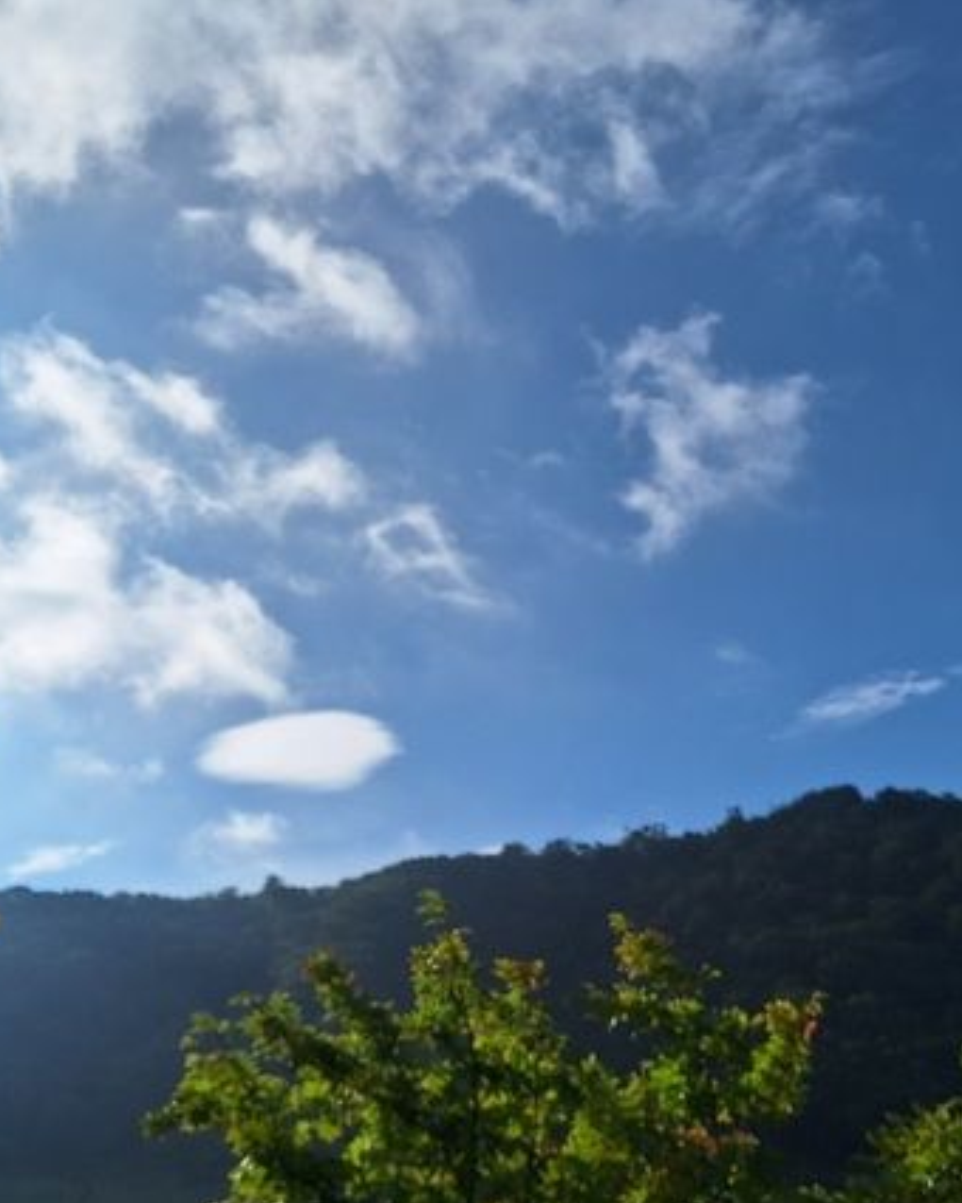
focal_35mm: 43
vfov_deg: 42.9
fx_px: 1530
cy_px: 633
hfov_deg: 34.8
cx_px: 398
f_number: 1.8
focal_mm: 5.54
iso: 40
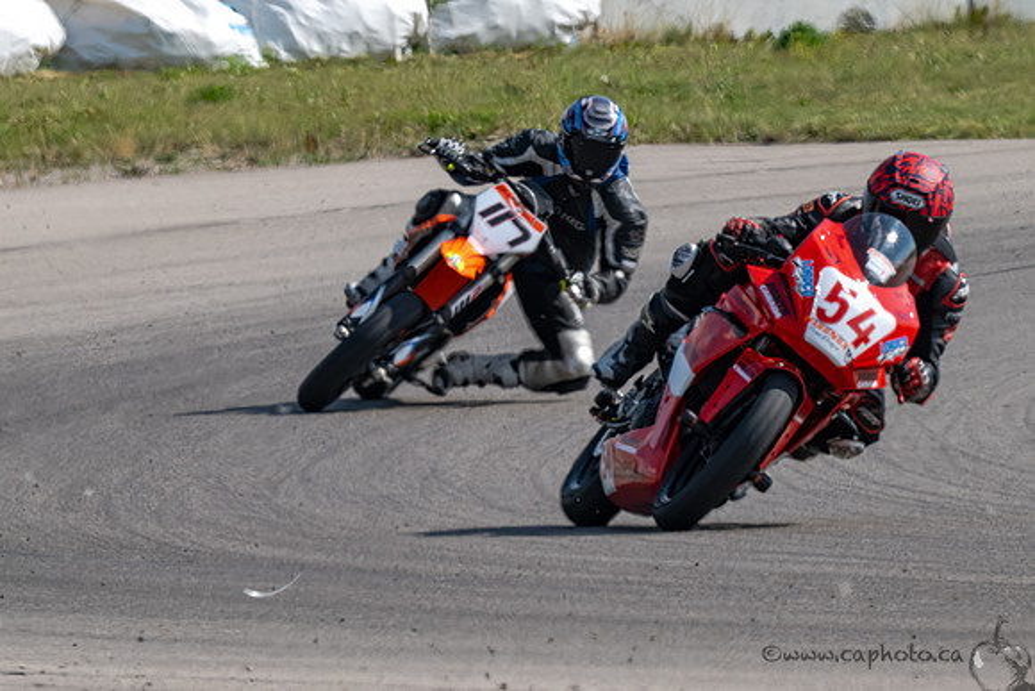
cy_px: 442
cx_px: 518
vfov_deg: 1.8
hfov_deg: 2.7
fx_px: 22074
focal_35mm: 768
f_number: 16
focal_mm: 600
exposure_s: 1/1250
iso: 1100
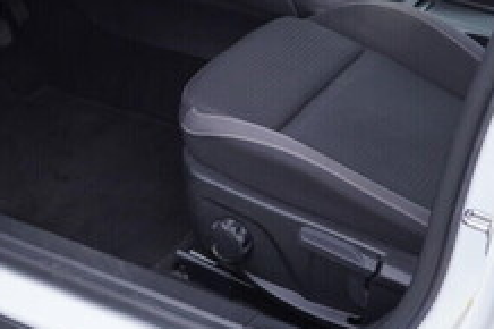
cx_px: 91
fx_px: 1248
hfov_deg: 22.1
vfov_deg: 14.5
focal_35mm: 91
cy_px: -76
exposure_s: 1/50
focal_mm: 24
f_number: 3.2
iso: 125
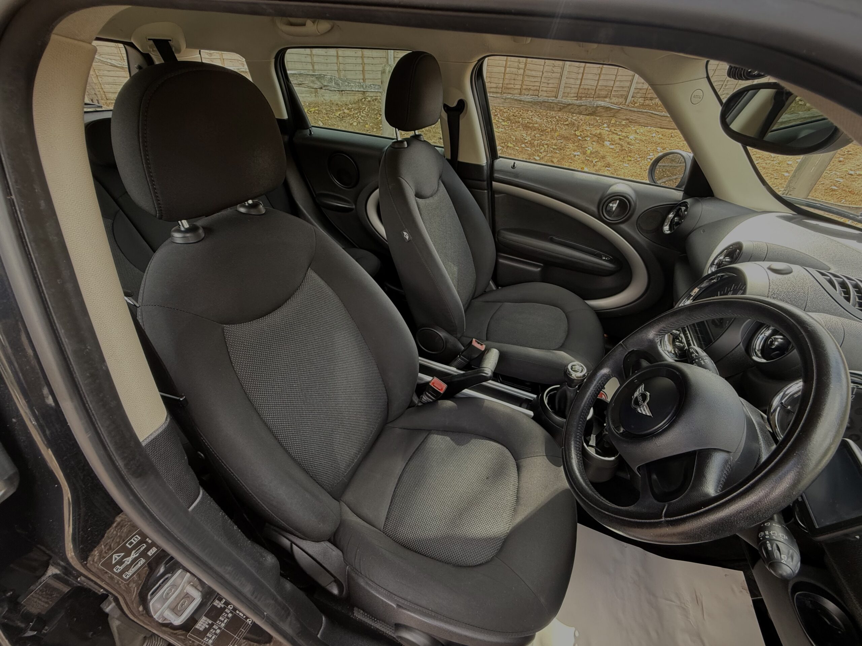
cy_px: 323
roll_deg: -2.4
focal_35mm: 14
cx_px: 431
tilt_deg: -33.9
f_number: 2.2
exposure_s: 1/99
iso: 250
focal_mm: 2.22
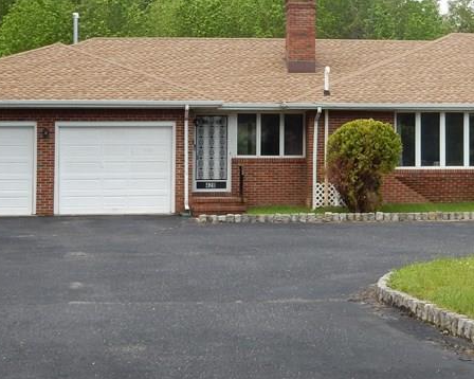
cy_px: 67
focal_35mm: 96
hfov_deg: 19.6
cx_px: 425
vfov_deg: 15.9
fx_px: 1346
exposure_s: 1/400
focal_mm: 7.6
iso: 125
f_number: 4.2
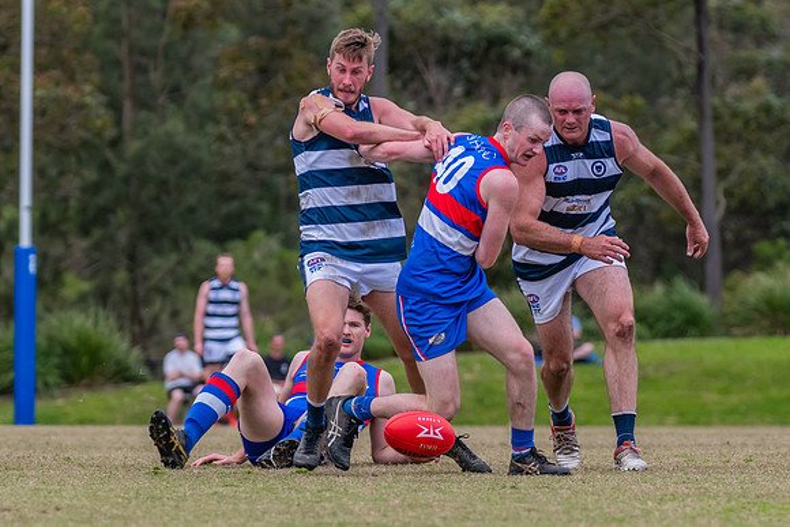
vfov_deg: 3.8
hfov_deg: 5.8
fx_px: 7843
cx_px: 571
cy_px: 304
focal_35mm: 357
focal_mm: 220
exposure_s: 1/2000
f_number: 5.6
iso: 800
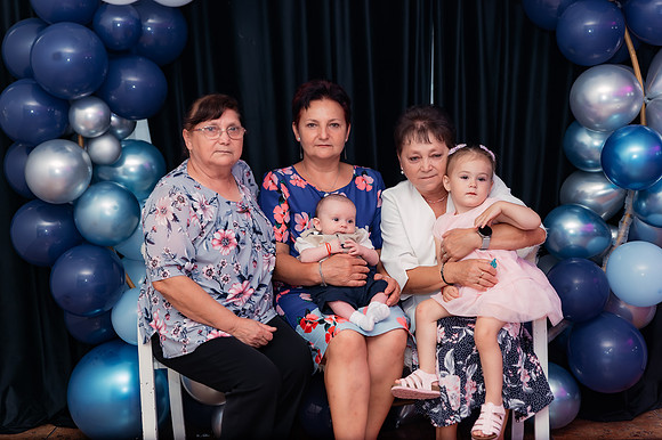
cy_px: 220
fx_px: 956
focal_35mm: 52
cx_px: 331
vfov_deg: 26.0
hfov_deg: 38.2
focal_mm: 52
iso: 2000
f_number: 3.5
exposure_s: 1/250
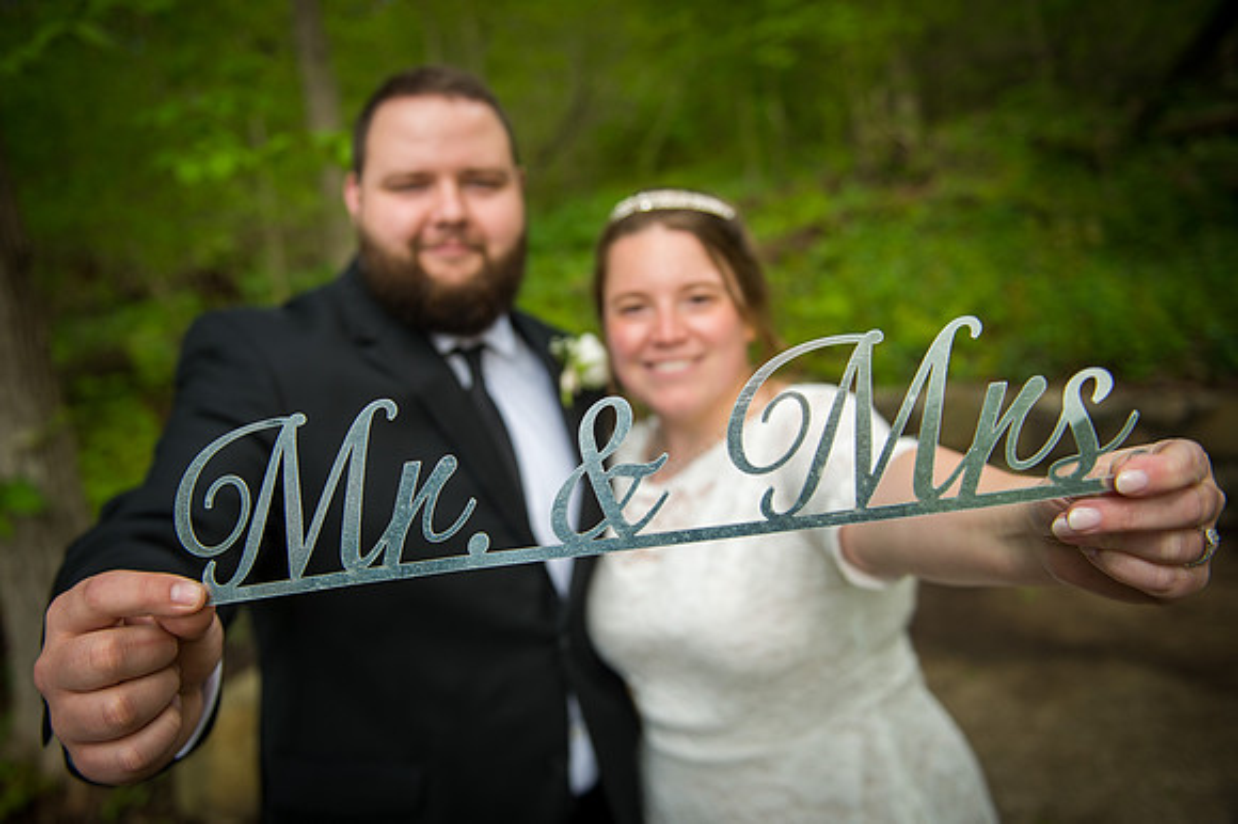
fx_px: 1006
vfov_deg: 44.5
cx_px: 567
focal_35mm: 29
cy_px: 412
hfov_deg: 63.1
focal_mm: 27
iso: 100
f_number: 2.8
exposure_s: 1/750
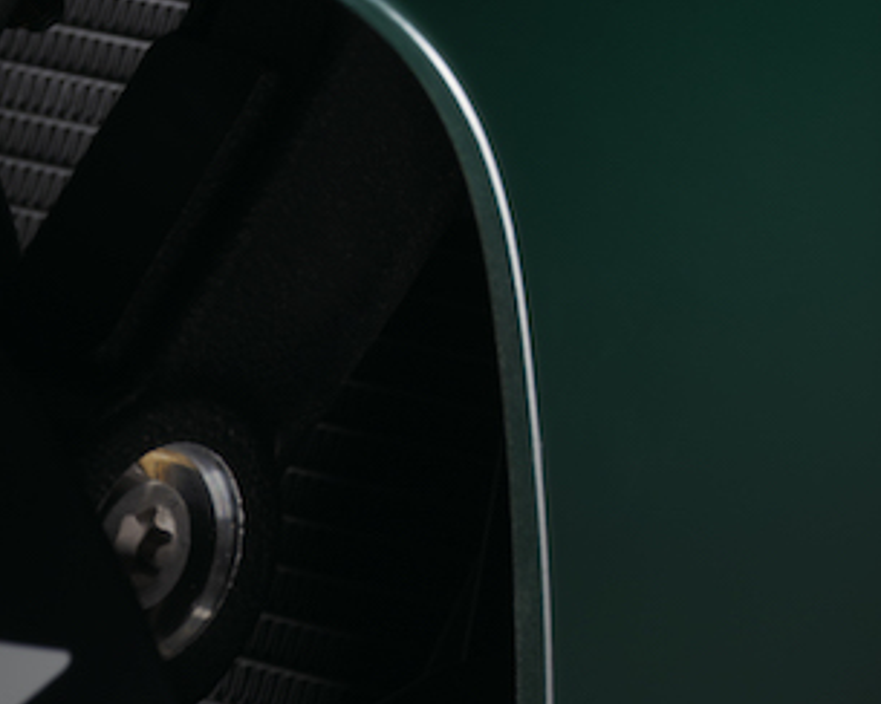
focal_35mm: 289
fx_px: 7535
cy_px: -798
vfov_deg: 5.2
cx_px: 1170
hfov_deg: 6.6
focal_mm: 53
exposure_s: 6
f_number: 8
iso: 100
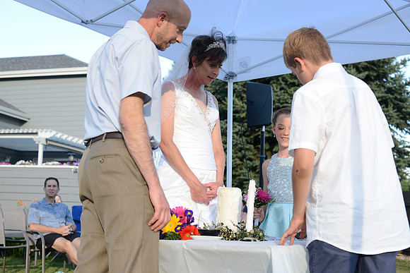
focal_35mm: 50
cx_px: 205
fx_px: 570
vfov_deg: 27.0
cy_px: 136
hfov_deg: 39.6
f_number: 5
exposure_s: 1/250
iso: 200
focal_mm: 50
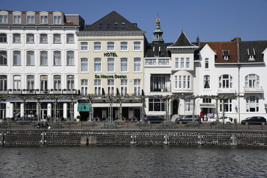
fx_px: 556
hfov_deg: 27.0
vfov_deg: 18.2
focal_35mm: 75
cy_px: 89
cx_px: 134
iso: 2500
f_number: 16
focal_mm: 75
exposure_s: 1/4000
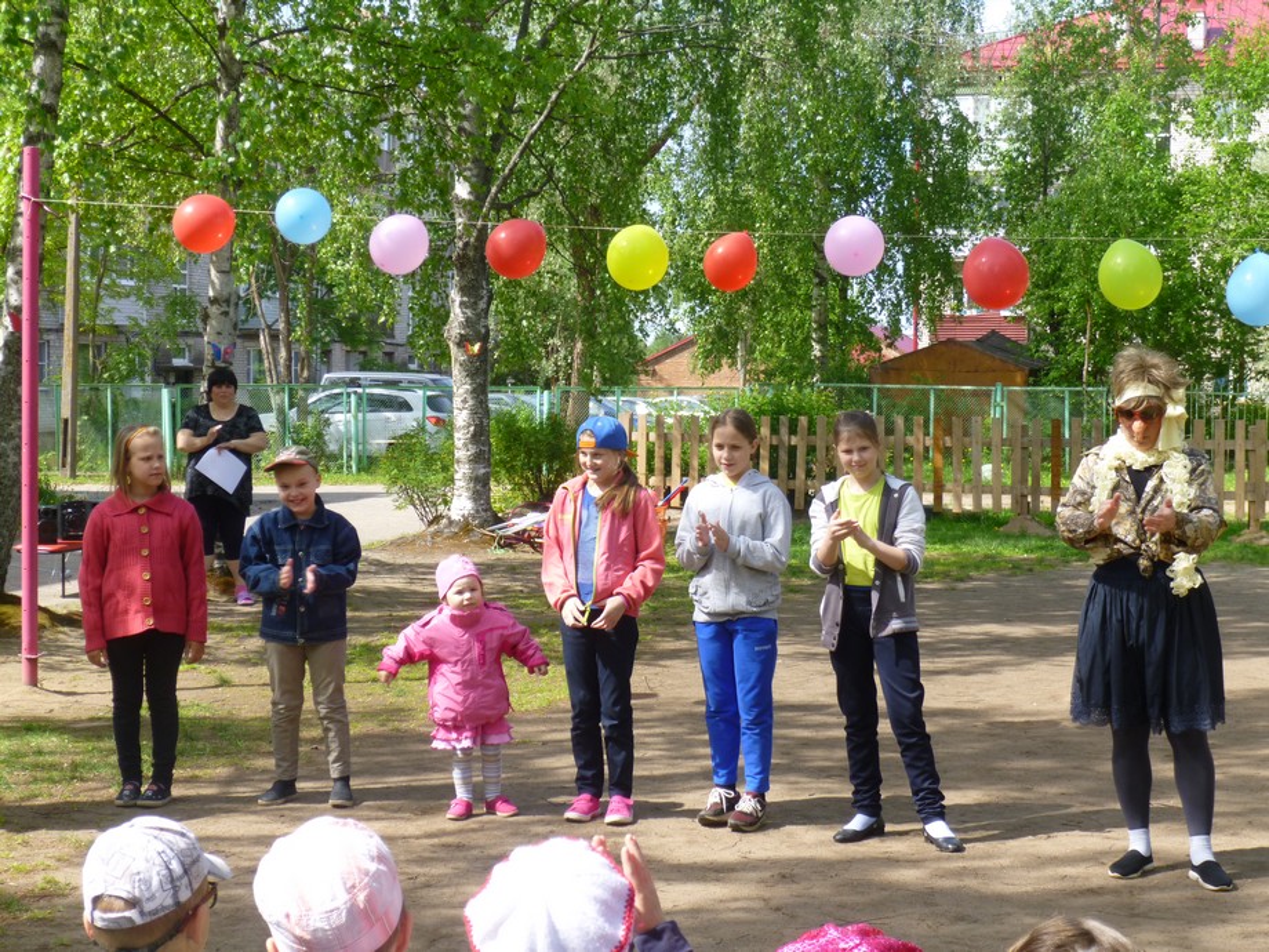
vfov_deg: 24.4
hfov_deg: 32.2
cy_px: 476
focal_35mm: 60
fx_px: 2200
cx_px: 634
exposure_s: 1/160
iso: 100
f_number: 4.3
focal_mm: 10.7
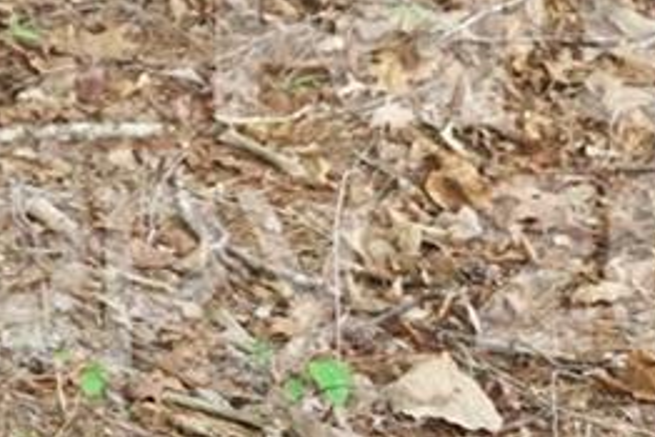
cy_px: -1262
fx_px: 4405
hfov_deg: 7.2
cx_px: -1548
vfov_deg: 5.1
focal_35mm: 242
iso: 800
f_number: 3.5
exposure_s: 1/320
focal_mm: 31
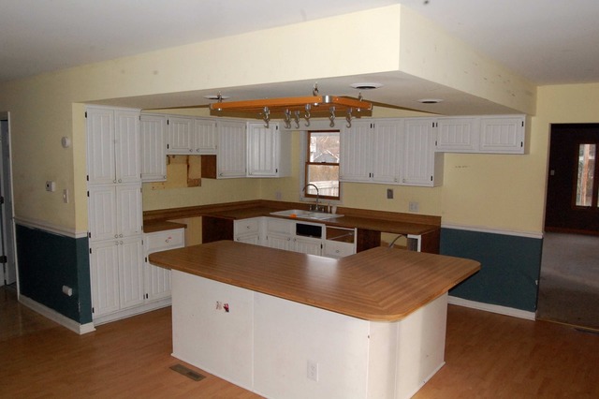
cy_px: 200
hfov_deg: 67.4
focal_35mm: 27
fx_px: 449
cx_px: 300
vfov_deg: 47.9
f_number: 13
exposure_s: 1/60
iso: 1600
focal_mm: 18
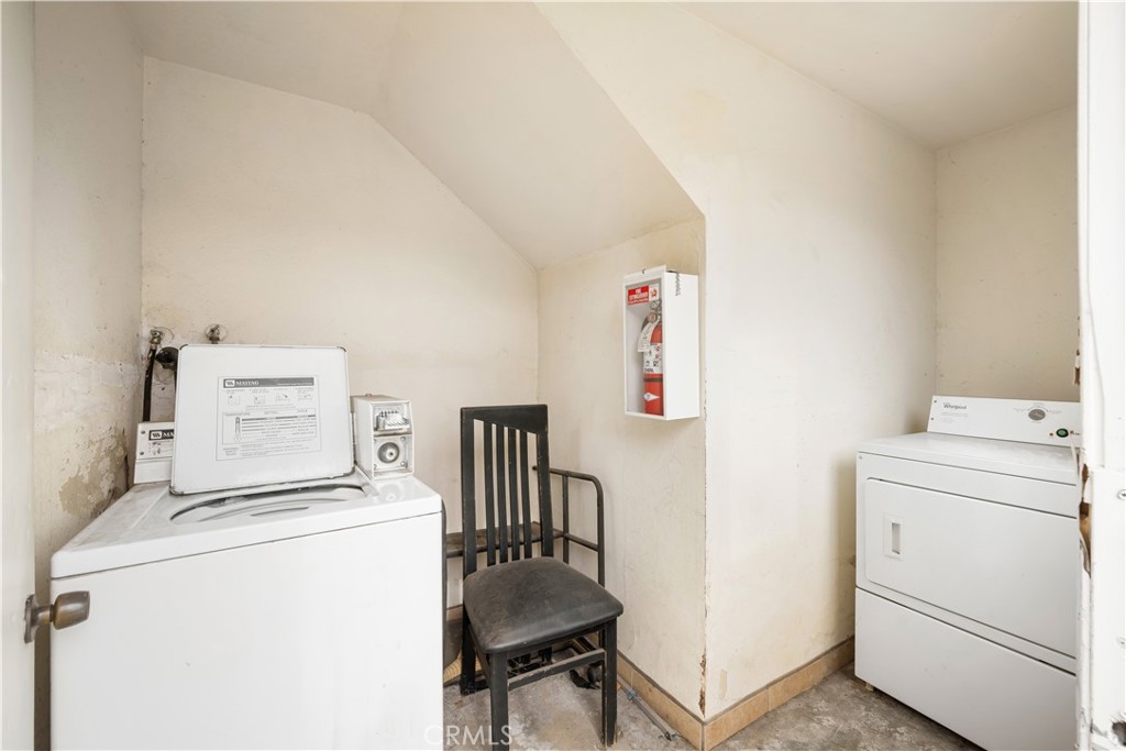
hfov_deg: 100.4
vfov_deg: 77.3
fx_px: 469
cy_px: 376
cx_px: 563
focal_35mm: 15
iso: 125
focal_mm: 15
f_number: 8
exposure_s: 1/20
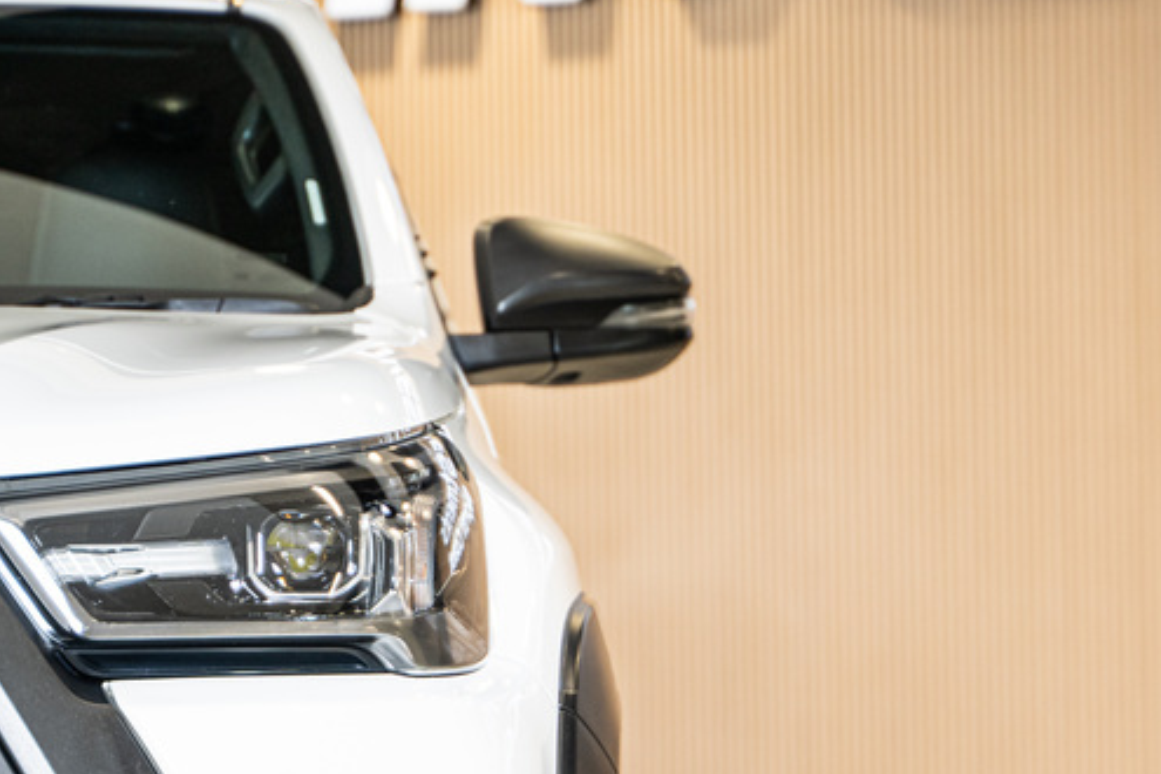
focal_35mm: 155
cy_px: 657
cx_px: 374
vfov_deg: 8.8
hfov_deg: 13.2
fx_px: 4998
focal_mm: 75
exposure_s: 1/200
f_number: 2.8
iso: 400
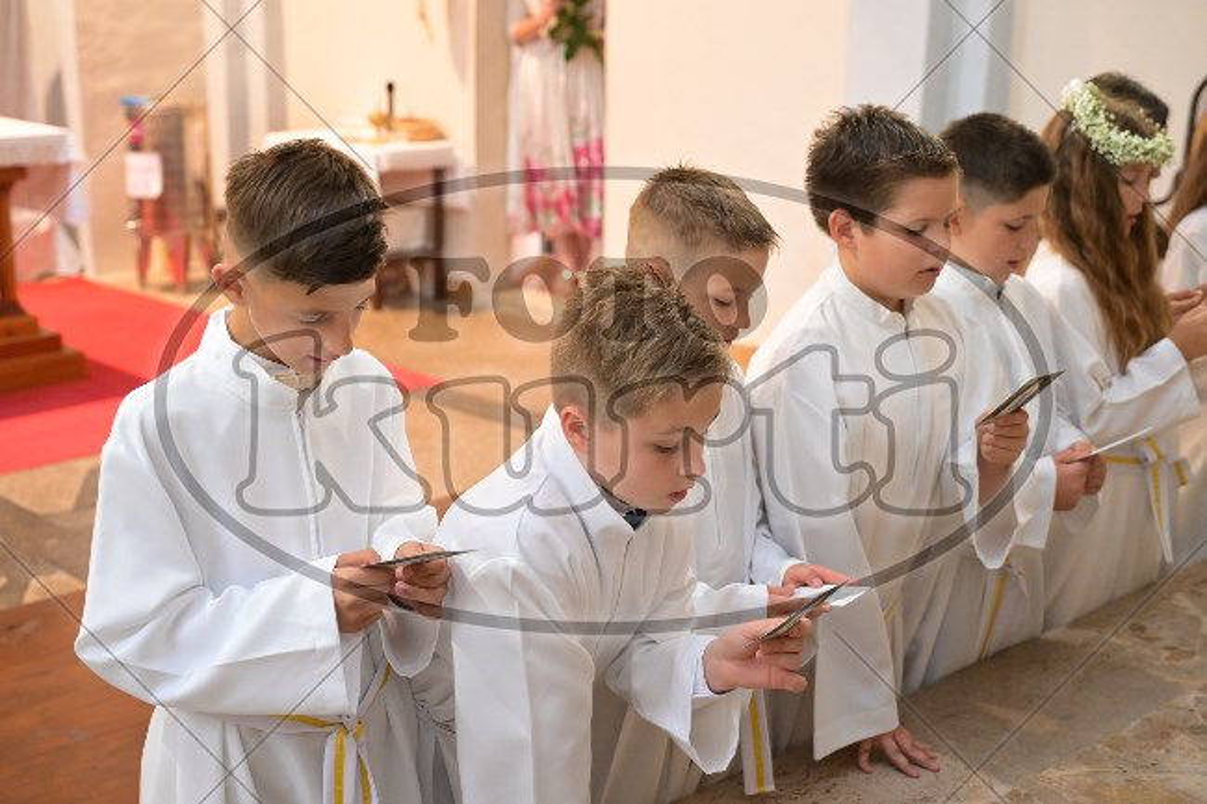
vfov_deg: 27.0
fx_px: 1676
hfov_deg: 39.6
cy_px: 402
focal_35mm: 50
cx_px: 604
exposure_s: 1/125
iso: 5000
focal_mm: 50
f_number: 4
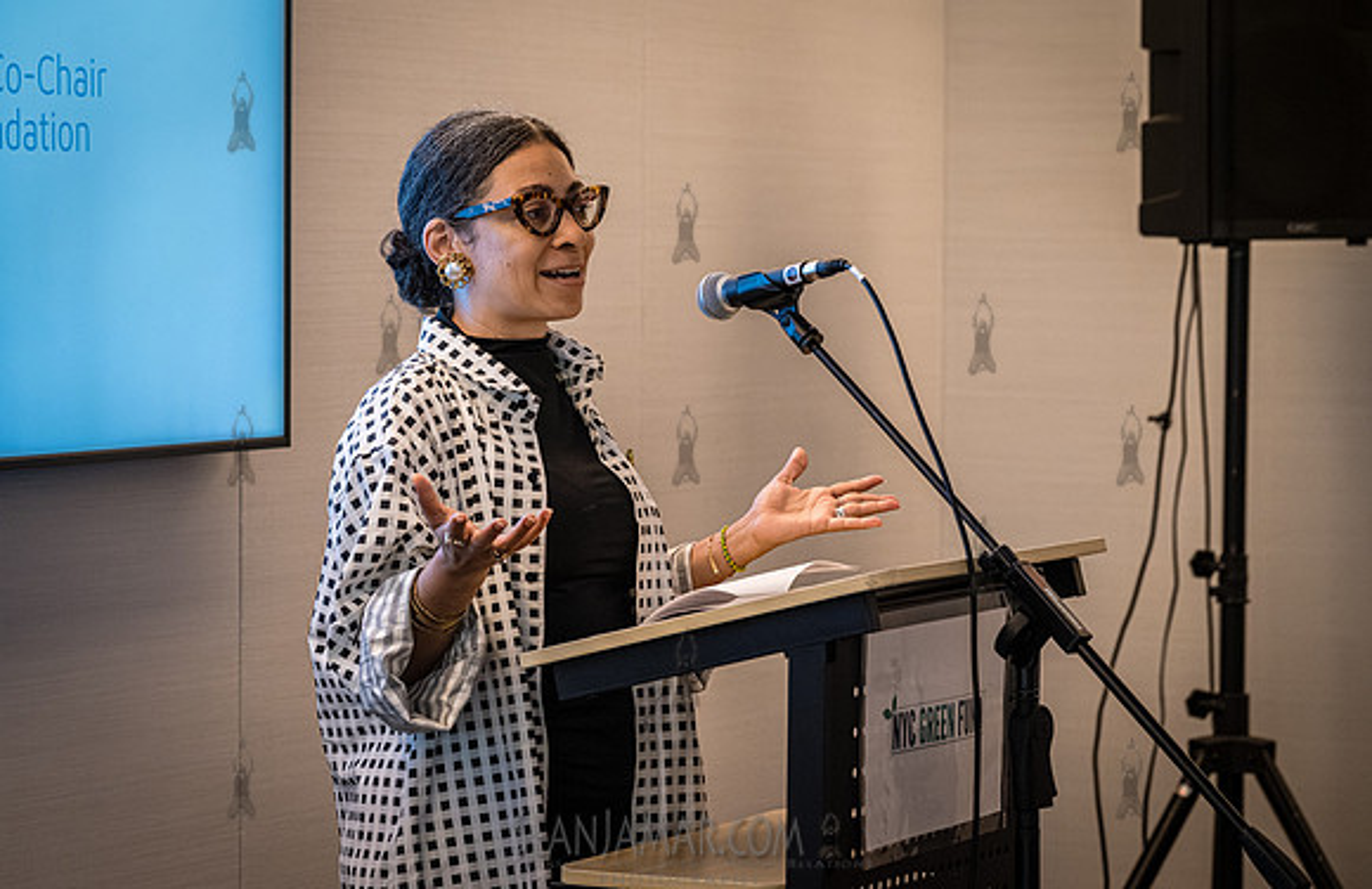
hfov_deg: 16.4
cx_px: 633
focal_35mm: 126
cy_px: 490
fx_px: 4763
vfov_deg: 10.7
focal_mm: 116
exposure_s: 1/250
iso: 5000
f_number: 5.6
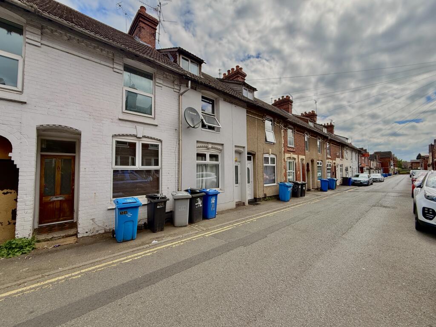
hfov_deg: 102.1
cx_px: 218
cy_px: 164
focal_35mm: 14
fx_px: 176
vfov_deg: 85.7
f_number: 2.2
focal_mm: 2.22
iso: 64
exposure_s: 1/1698
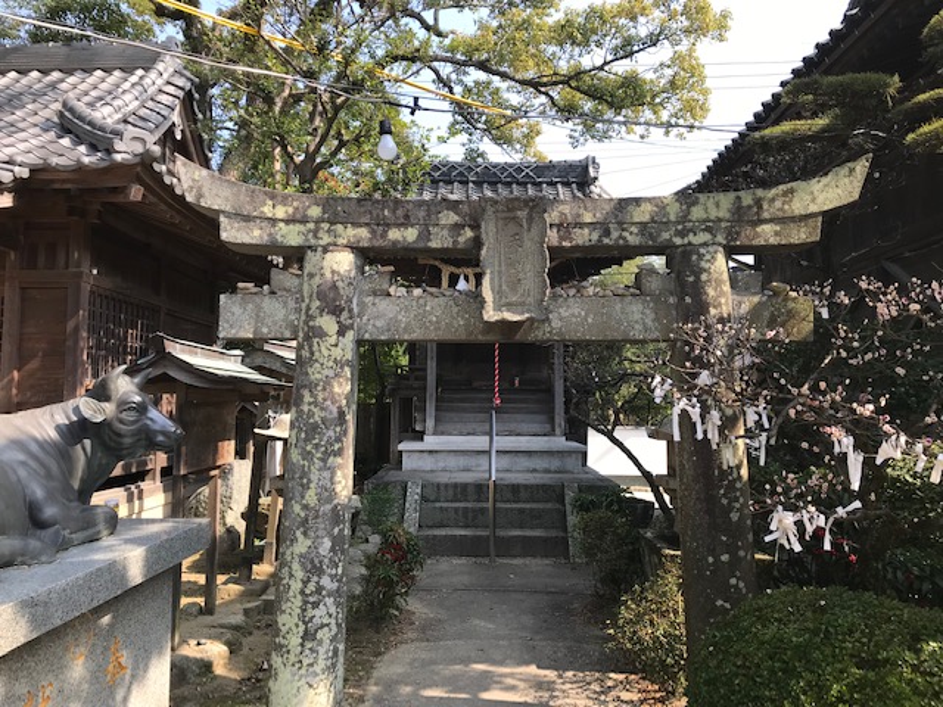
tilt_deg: +5.6
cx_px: 472
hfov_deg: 63.4
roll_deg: +0.3
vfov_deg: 49.7
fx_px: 763
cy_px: 354
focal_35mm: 28
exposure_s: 1/674
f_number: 1.8
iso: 20
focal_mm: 3.99
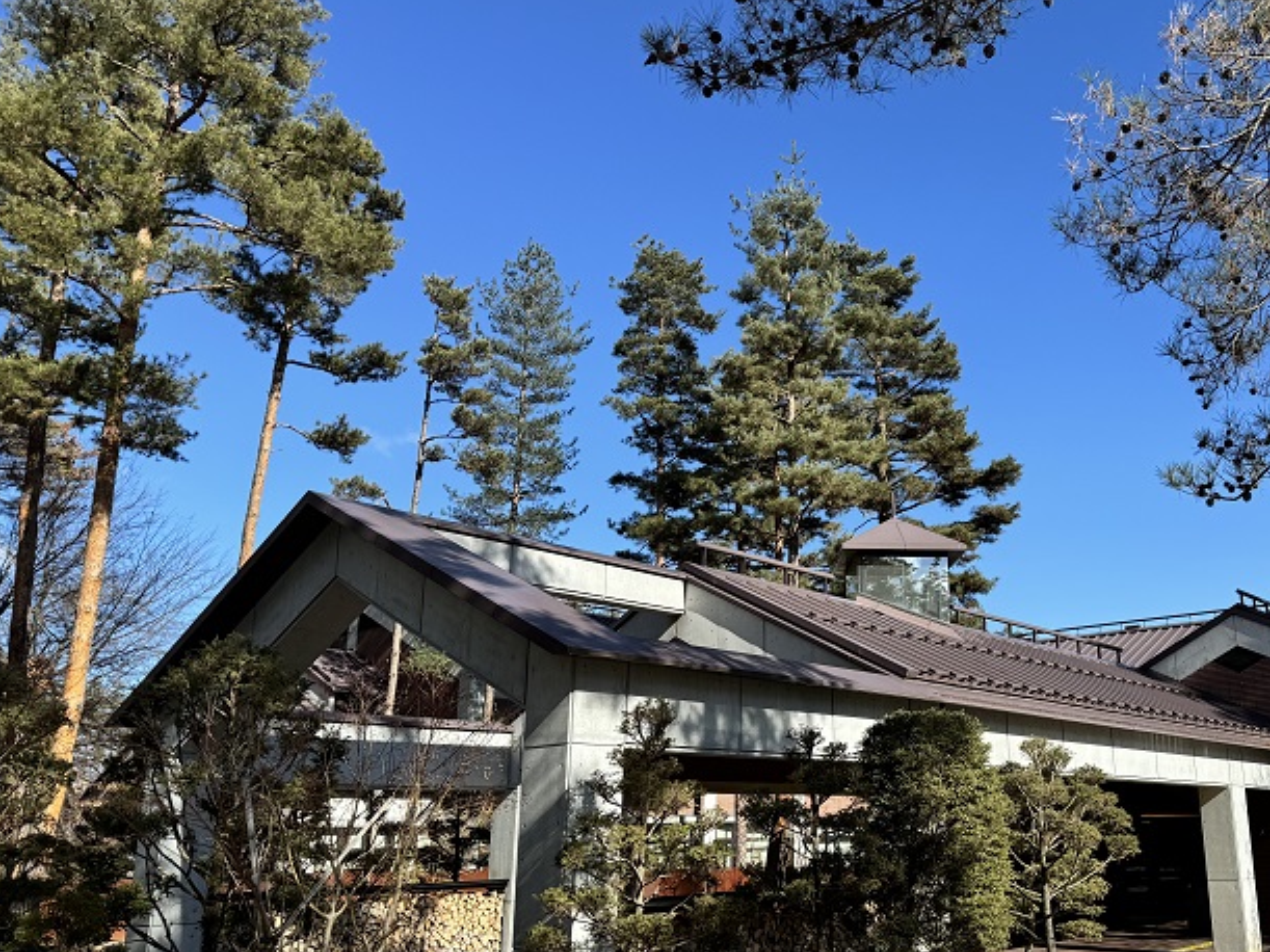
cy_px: 508
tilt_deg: +14.7
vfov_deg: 44.1
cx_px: 841
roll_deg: +0.9
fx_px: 1174
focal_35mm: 32
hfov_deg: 55.7
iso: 80
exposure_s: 1/3247
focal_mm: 6.76
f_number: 1.78
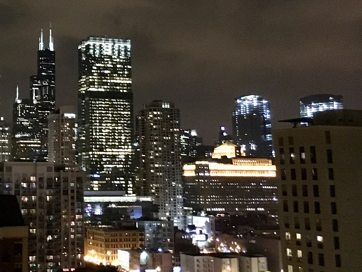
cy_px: 62
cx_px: 42
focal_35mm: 62
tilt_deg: +10.0
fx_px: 648
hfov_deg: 30.0
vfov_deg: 23.4
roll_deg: +0.2
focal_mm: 4.15
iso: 640
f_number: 2.2
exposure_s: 1/15
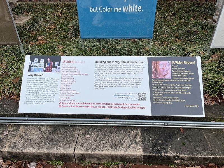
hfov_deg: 67.3
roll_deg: +0.4
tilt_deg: -35.3
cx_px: 112
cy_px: 84
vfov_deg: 53.1
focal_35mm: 26
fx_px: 168
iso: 50
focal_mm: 5.1
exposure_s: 1/1009
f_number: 1.6
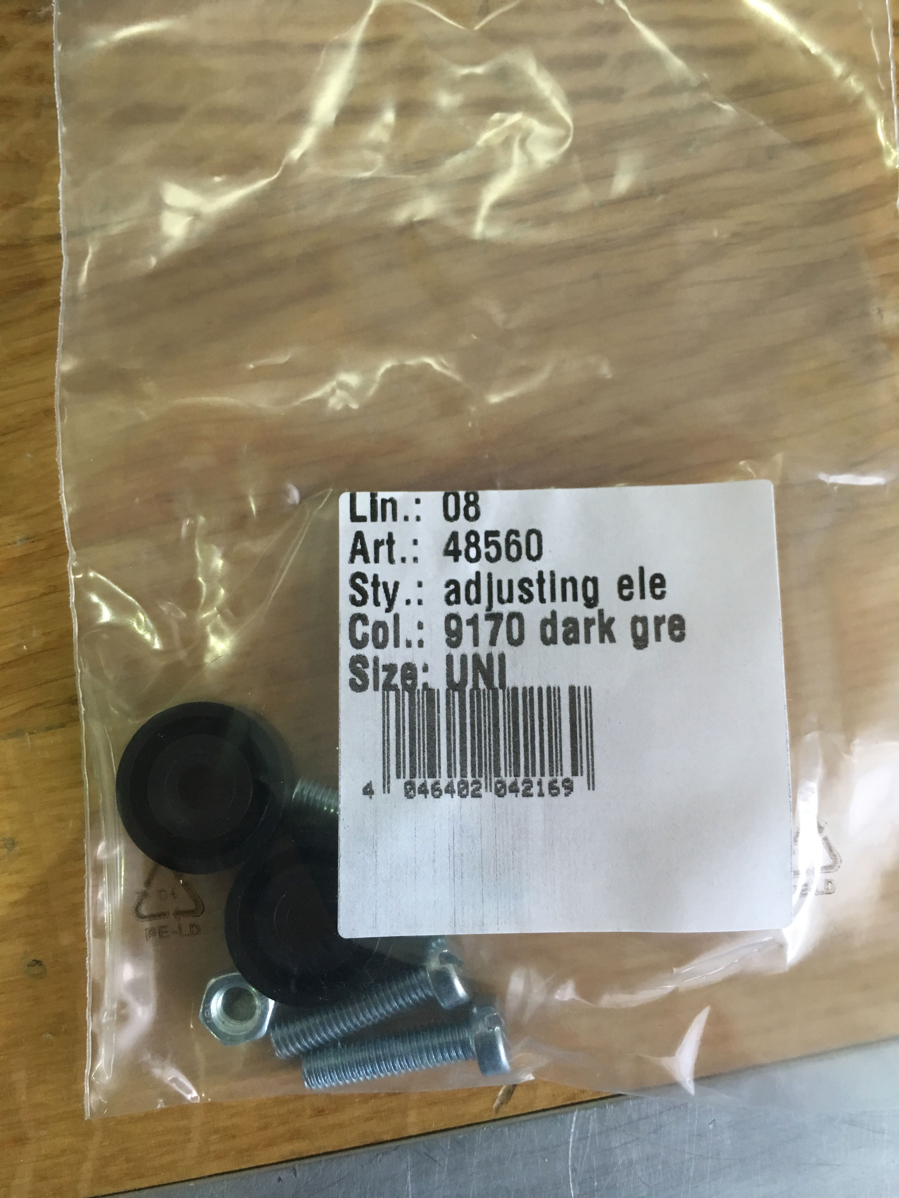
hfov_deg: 48.2
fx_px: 1004
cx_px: 450
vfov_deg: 61.7
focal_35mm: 29
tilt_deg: -85.7
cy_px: 599
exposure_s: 1/33
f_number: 2.2
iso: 125
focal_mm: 4.15
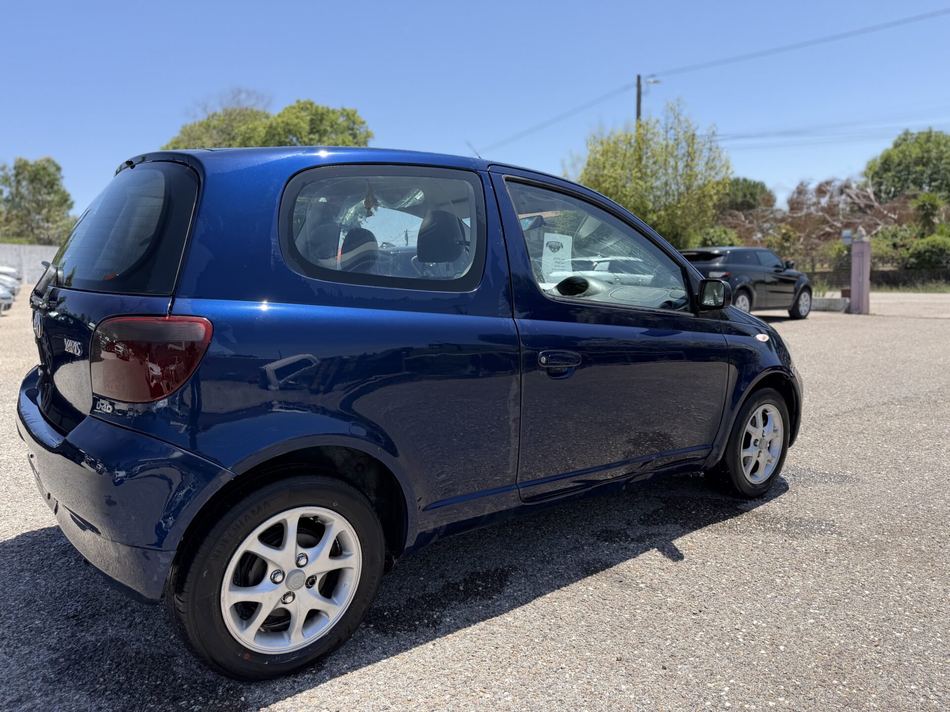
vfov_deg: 56.8
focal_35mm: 24
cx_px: 475
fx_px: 659
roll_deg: +1.8
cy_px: 356
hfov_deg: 71.6
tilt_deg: -6.2
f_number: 1.78
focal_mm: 6.76
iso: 80
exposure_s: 1/2232
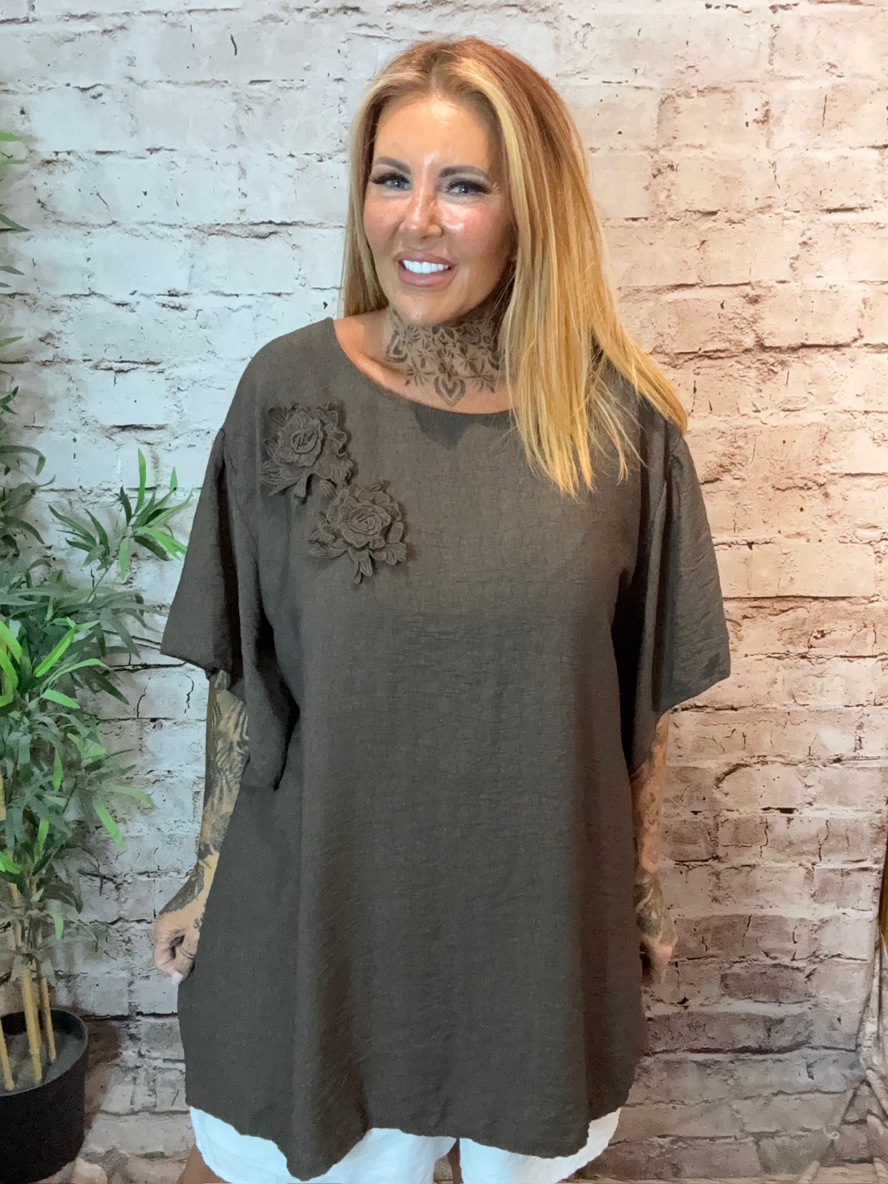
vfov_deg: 60.0
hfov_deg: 46.8
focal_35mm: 30
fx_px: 1026
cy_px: 592
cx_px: 444
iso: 250
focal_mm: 2.69
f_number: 1.9
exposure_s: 1/33
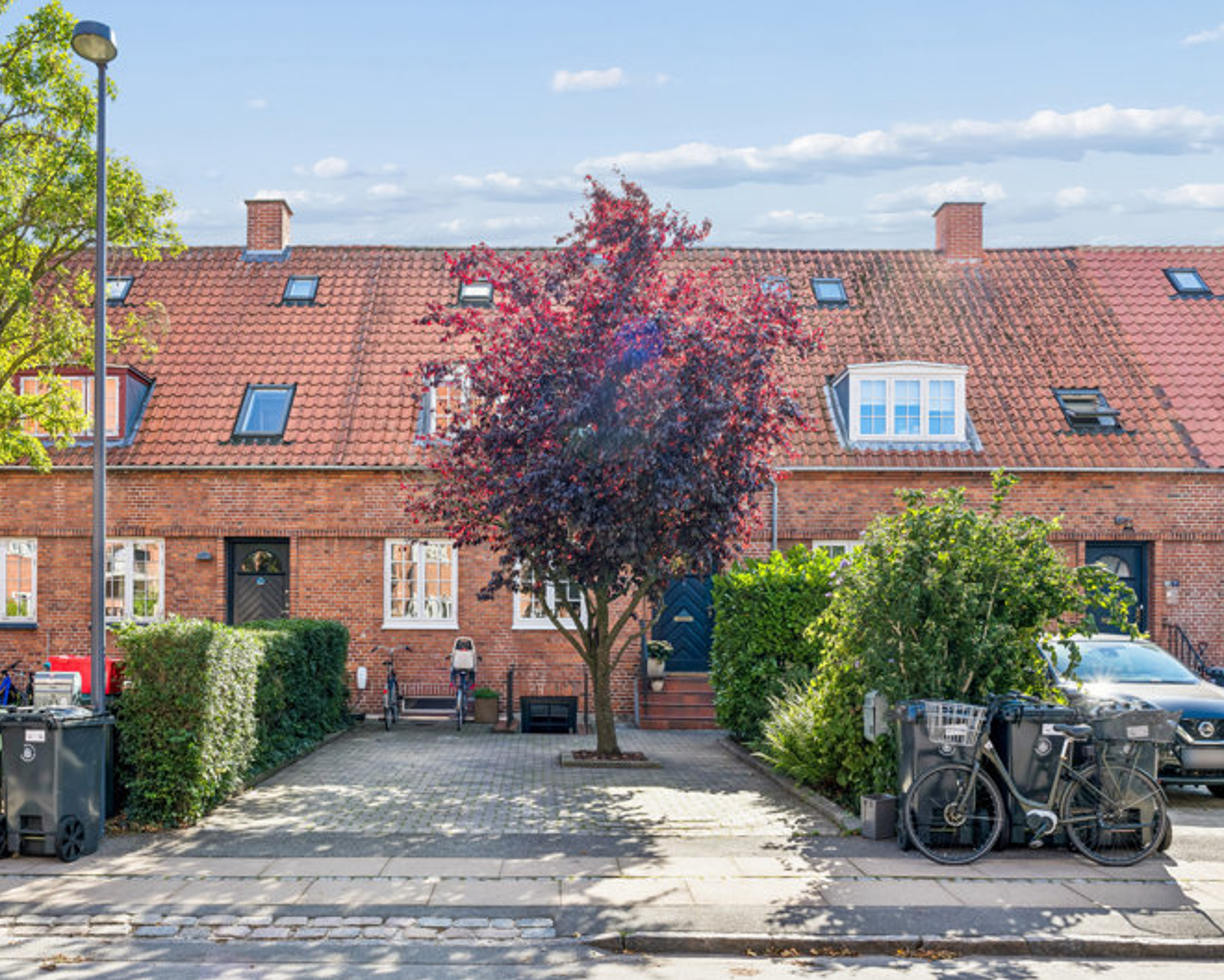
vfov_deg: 44.5
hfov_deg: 54.1
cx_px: 556
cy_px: 491
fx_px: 1195
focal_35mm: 33
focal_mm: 29
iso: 160
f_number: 9
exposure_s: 1/125
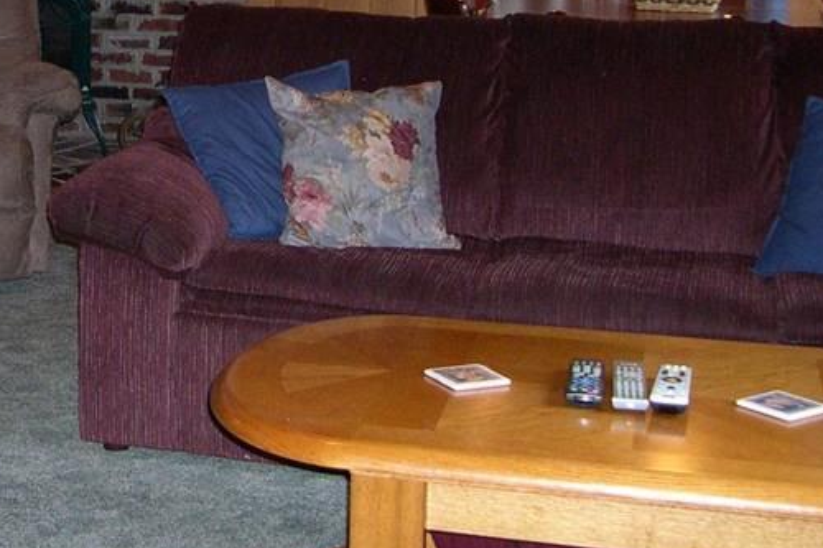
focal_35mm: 81
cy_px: 36
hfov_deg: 24.0
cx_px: 0
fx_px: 1851
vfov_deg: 16.6
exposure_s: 1/60
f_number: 2.8
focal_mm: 8
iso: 400
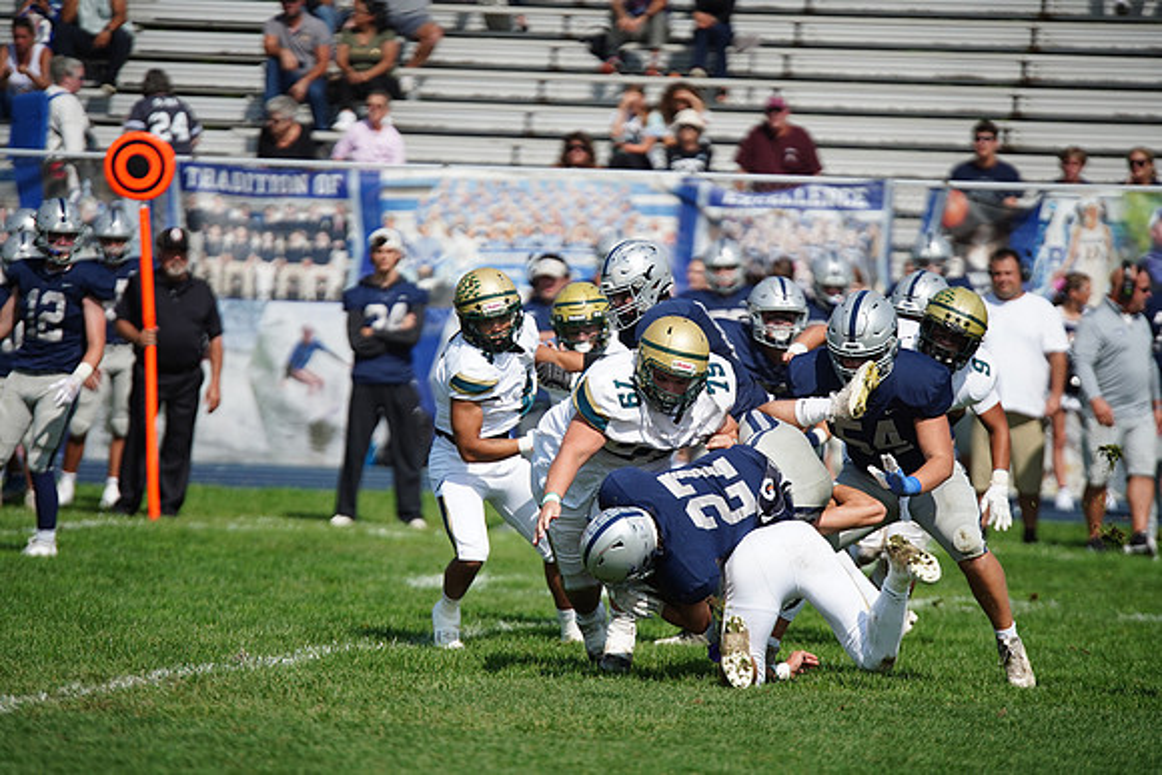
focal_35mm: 300
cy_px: 388
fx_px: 9685
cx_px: 581
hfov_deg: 6.9
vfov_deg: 4.6
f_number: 2.8
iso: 500
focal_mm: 300
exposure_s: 1/8000
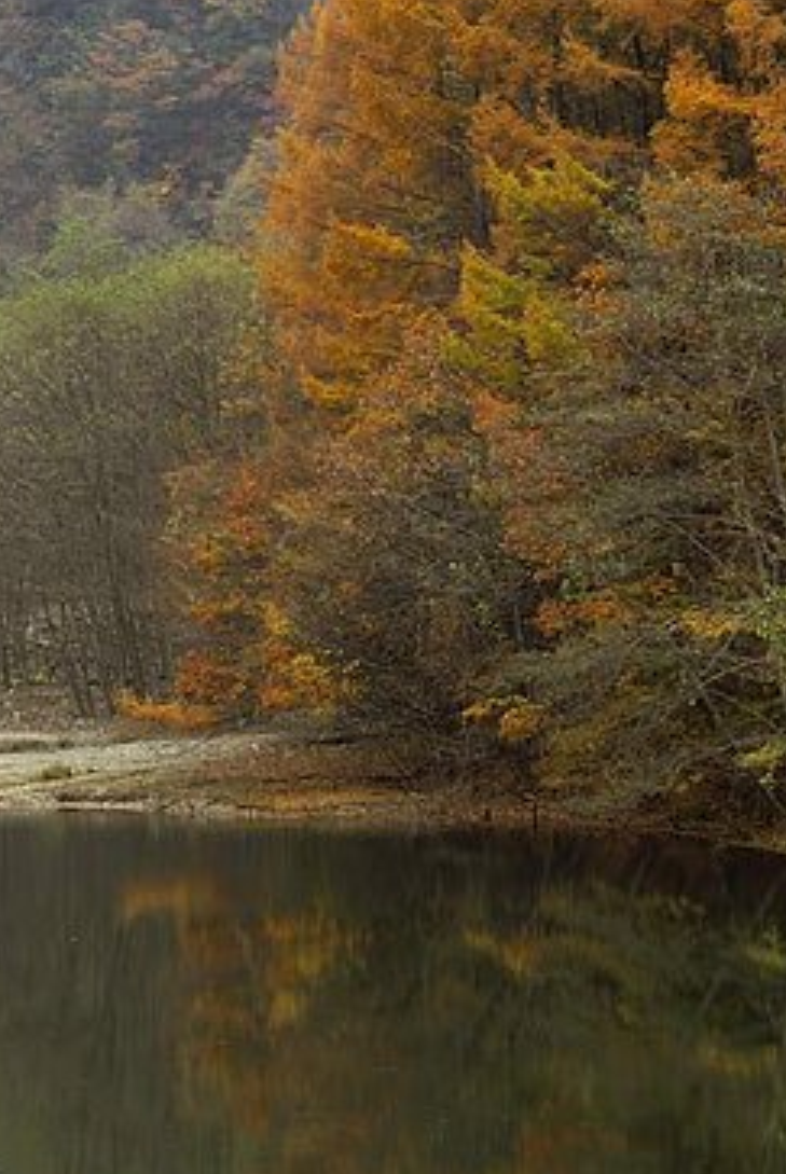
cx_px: 537
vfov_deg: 12.6
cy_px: 427
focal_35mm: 163
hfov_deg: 8.5
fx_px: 5313
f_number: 8
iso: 200
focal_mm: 77
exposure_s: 1/50
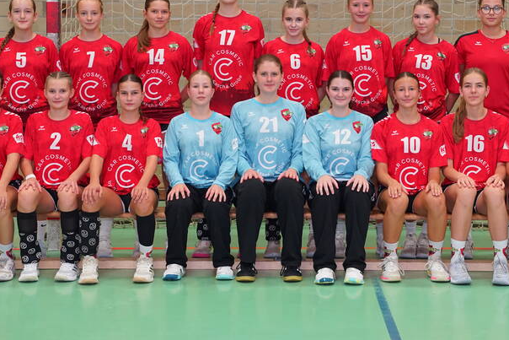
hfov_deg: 20.2
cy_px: 76
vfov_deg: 13.5
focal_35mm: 101
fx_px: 1428
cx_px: 292
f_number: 4
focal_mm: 61
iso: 2000
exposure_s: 1/160
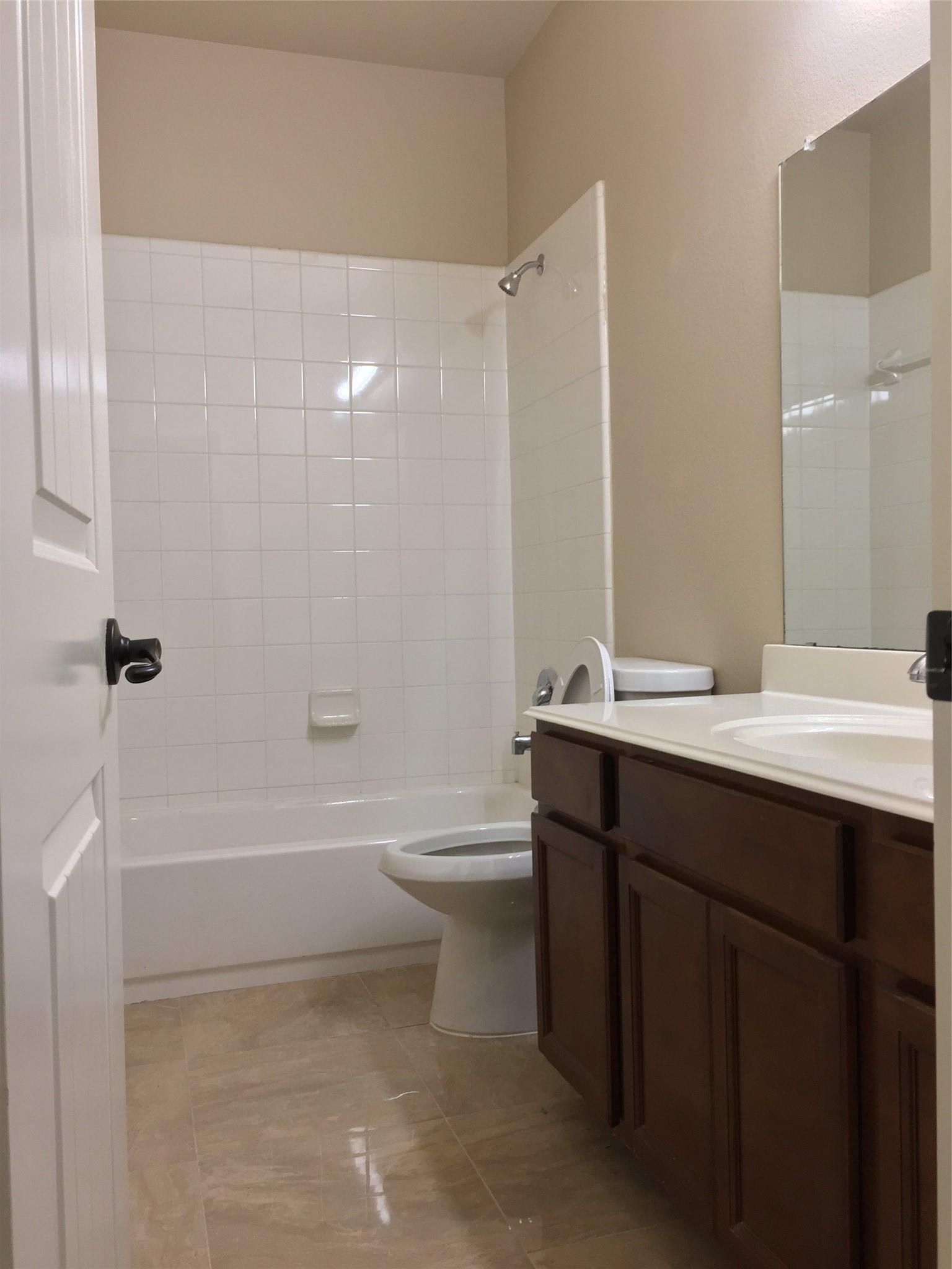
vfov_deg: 61.7
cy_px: 634
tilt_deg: +0.1
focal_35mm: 29
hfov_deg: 48.2
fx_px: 1063
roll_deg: +1.8
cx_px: 476
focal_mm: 4.15
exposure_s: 1/30
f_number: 2.2
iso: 50
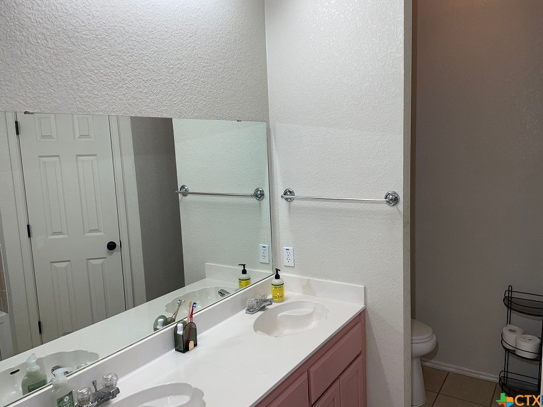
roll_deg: +2.3
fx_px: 439
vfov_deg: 49.7
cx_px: 288
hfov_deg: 63.4
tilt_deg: -8.2
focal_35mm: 28
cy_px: 202
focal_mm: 4.2
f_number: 1.6
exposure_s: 1/218
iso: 32
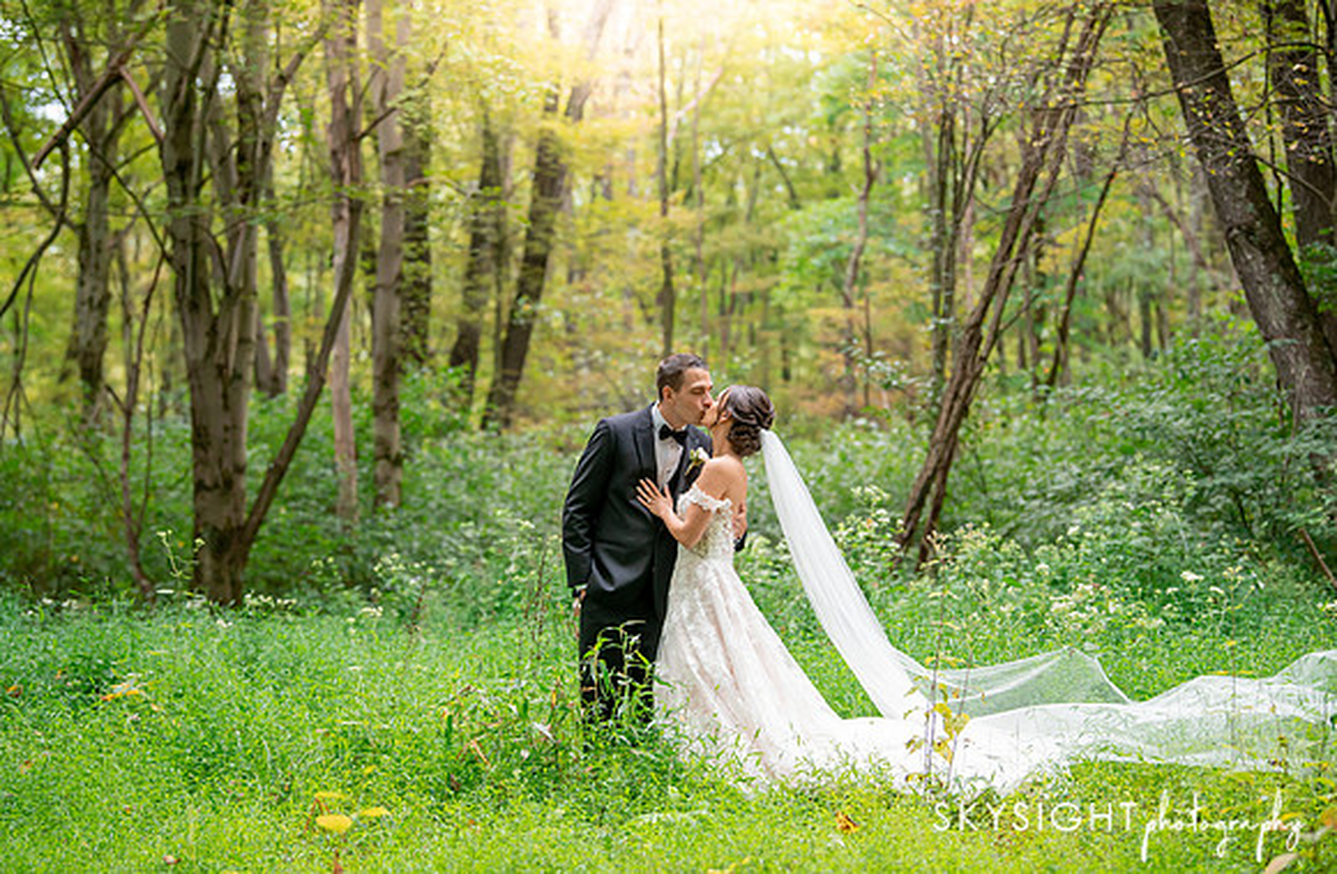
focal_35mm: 88
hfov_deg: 23.3
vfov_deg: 15.3
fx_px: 3247
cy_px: 424
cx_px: 659
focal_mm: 86
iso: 1600
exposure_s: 1/400
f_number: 3.2
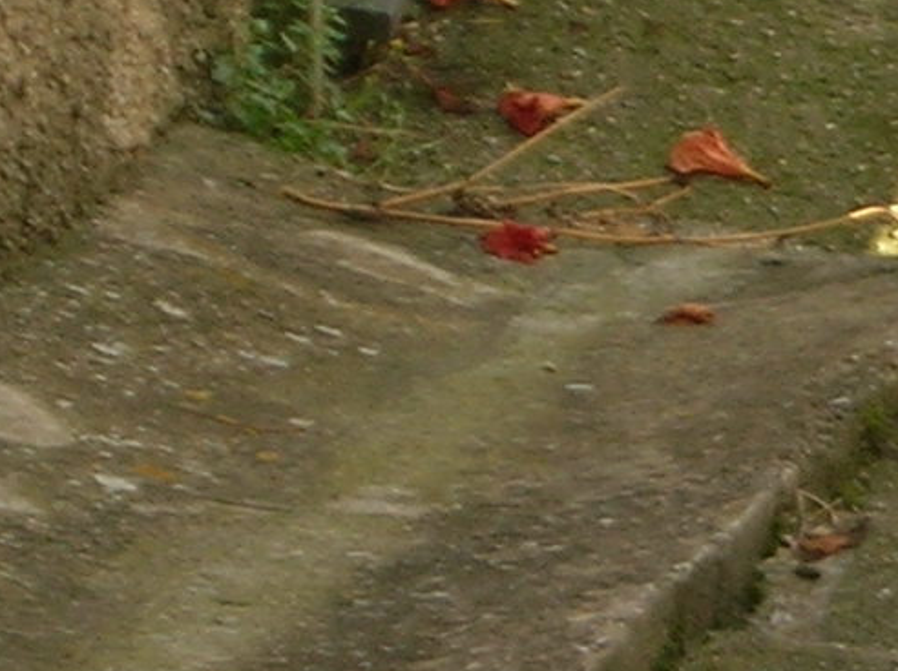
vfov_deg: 3.1
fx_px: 12284
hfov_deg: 4.2
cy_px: 253
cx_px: 1000
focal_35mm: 474
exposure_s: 1/85.4
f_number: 4.9
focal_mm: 17.1
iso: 50
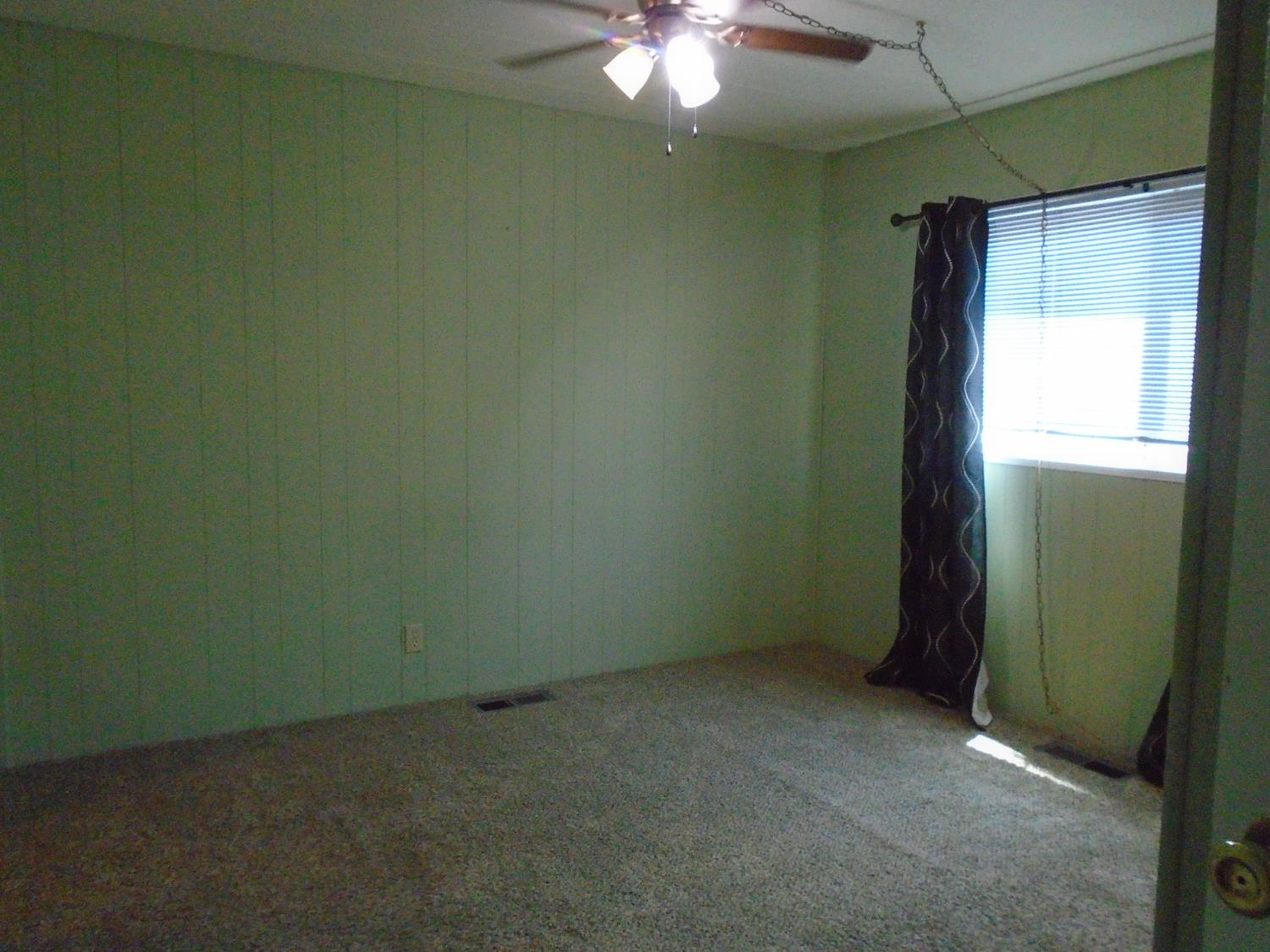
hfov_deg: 67.3
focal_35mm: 26
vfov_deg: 53.1
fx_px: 954
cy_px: 476
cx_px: 635
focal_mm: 4.6
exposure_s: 1/80
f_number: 3.2
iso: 800
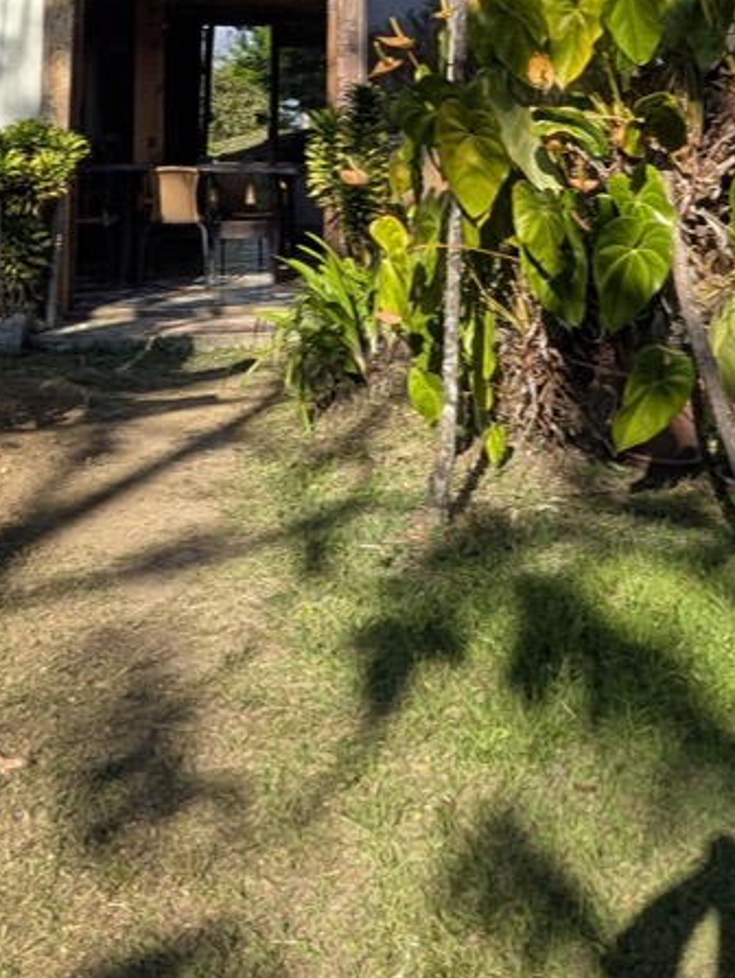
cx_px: 341
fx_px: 1216
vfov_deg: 38.5
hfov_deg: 33.6
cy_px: -15
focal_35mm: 43
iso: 51
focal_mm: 2.02
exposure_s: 1/2439
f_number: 1.7
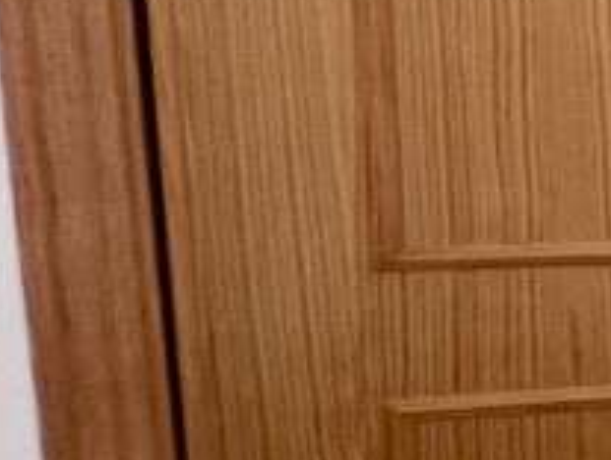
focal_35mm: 94
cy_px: 246
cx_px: 1930
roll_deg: -5.0
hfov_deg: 10.8
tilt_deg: -11.3
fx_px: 1662
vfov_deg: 15.8
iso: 160
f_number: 1.8
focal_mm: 1.57
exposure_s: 1/50
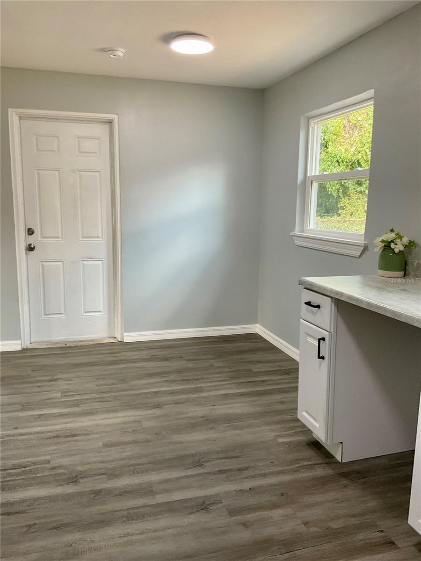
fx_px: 470
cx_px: 210
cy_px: 280
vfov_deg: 61.7
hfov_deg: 48.2
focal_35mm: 29
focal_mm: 3
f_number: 1.8
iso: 64
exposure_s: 1/60
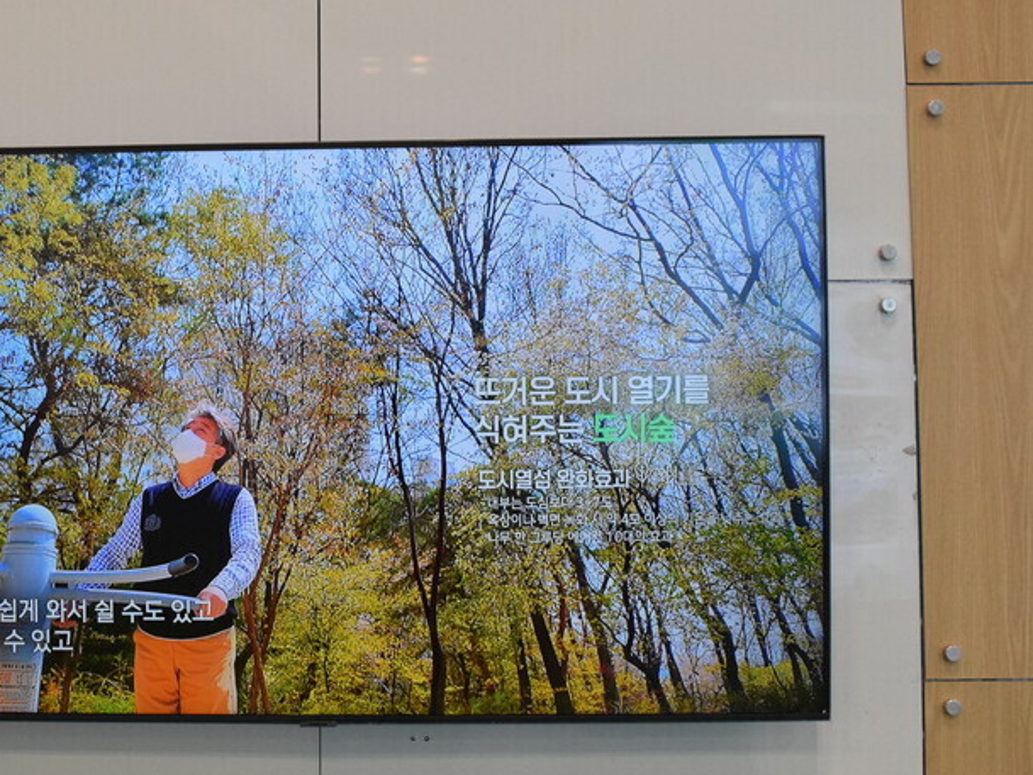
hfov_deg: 37.6
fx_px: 1492
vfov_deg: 29.1
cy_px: 337
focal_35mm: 50
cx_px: 314
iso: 3200
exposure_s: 1/320
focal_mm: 22
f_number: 5.6
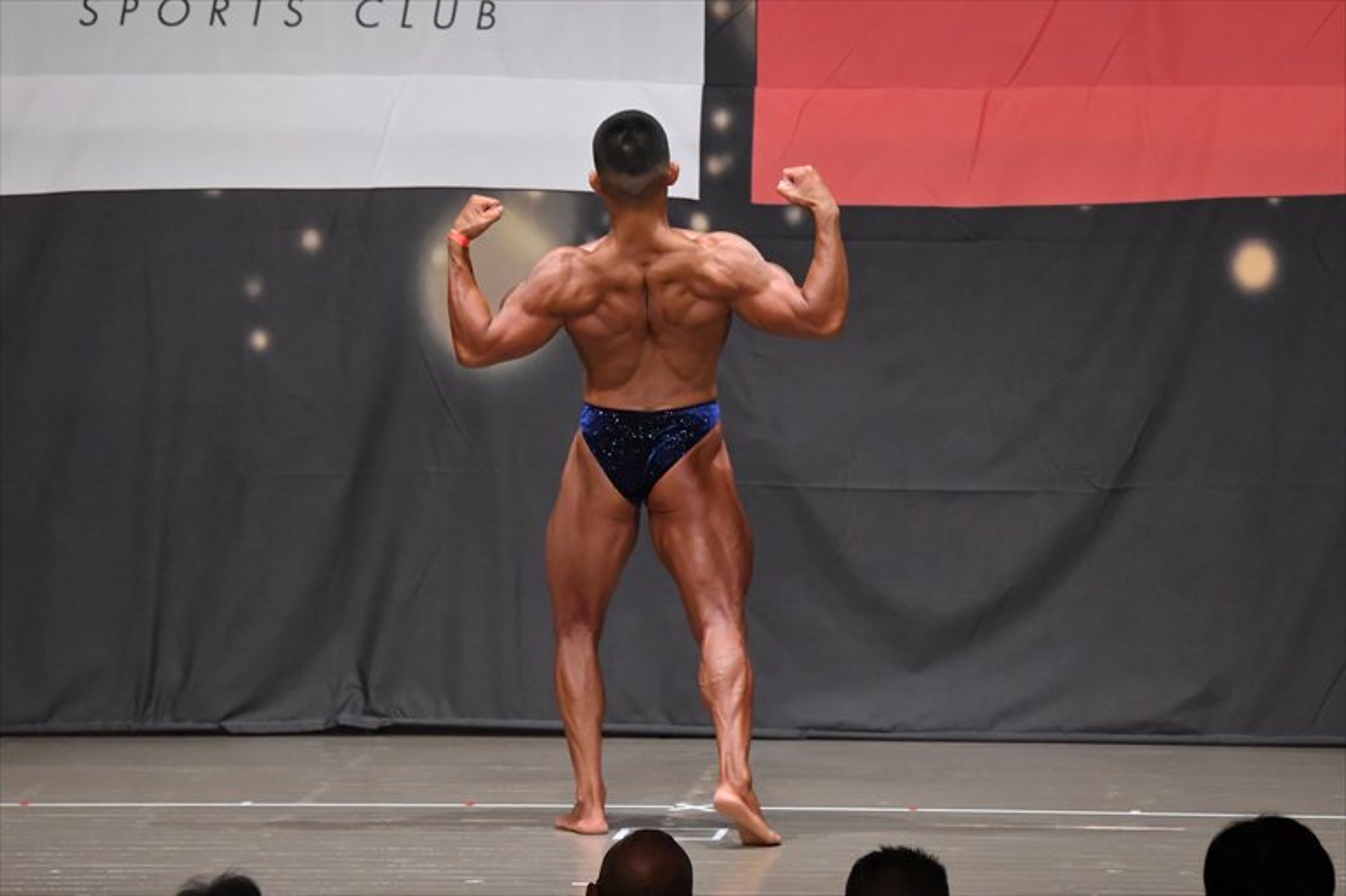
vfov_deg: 6.3
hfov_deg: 9.5
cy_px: 448
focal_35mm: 217
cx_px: 673
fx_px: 8110
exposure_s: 1/400
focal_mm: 145
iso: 6400
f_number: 5.6
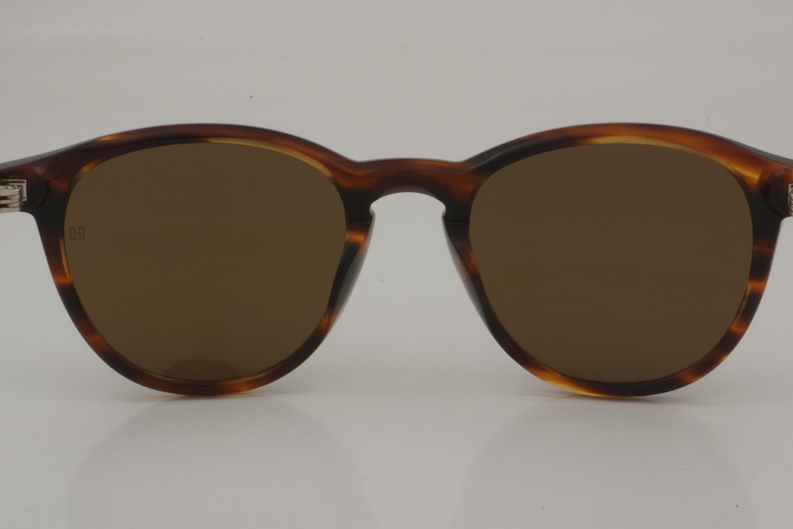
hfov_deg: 25.1
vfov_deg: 16.9
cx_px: 409
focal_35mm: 81
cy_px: 258
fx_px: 1784
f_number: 36
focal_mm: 50
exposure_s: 1/3
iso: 100
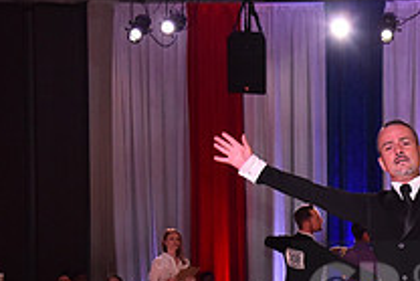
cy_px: 294
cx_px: 511
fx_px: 1494
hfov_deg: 15.4
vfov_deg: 10.6
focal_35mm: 128
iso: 2500
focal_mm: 46
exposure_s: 1/320
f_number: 6.3
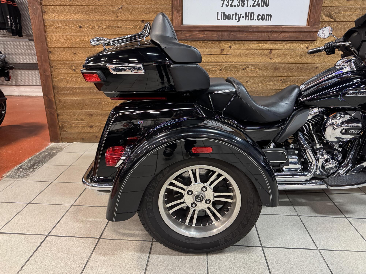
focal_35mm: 24
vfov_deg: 56.8
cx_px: 183
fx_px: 254
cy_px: 137
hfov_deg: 71.6
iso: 500
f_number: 1.78
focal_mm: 6.76
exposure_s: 1/60
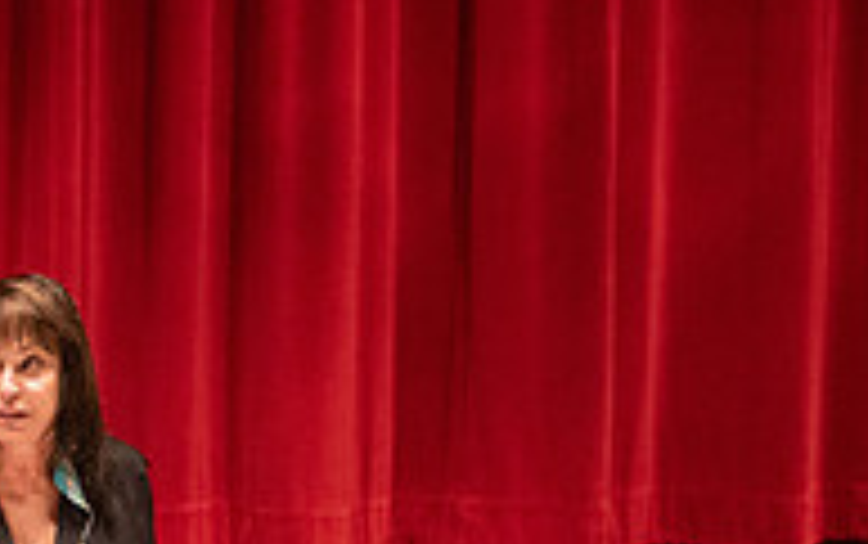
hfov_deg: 5.7
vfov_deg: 3.6
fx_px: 8713
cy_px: 776
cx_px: 27
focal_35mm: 368
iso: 2500
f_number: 2.8
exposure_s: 1/80
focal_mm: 120
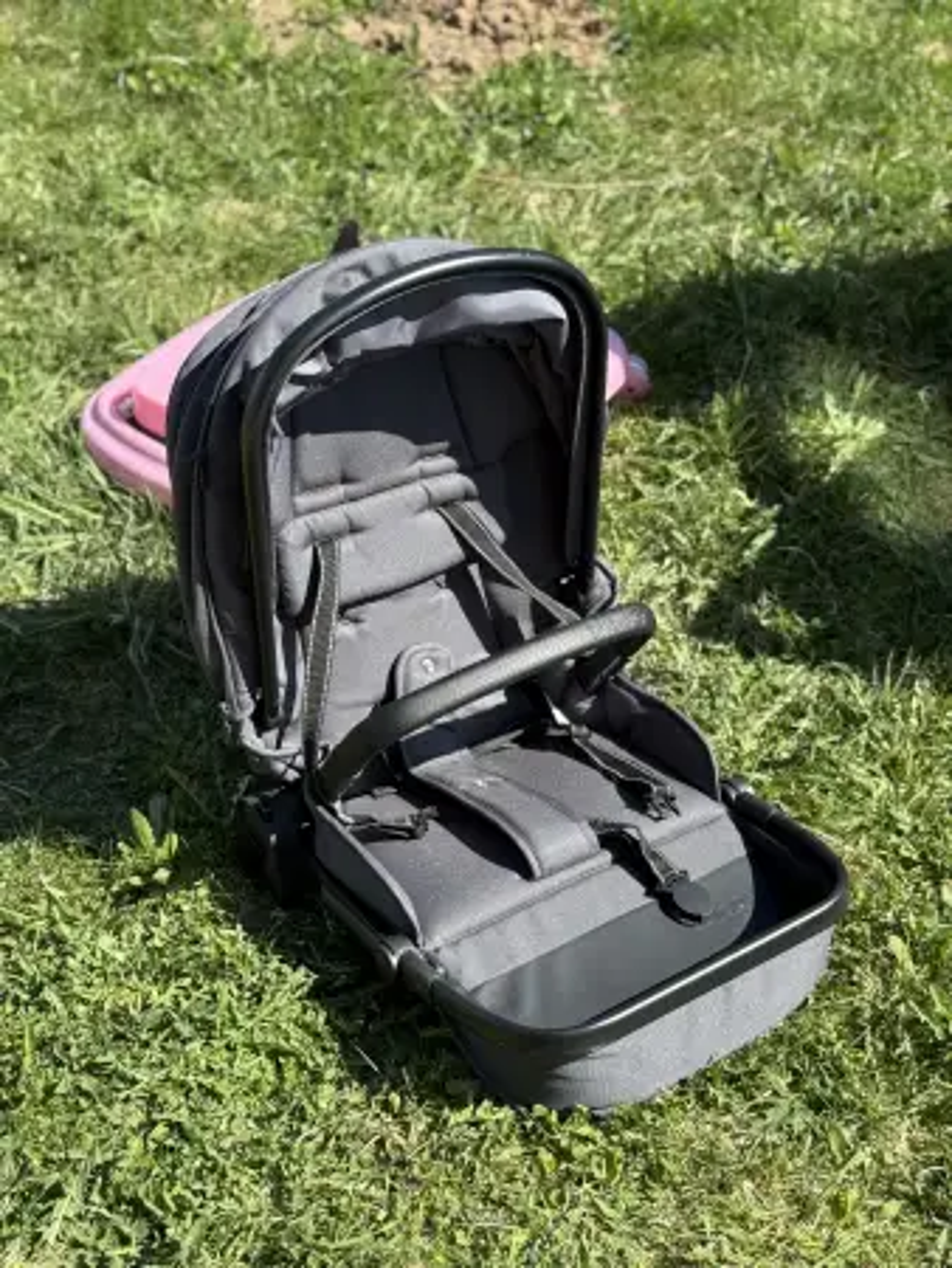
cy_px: 634
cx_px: 476
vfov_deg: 39.6
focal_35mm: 48
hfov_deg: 30.3
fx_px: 1758
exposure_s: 1/1575
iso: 64
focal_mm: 6.76
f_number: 1.78
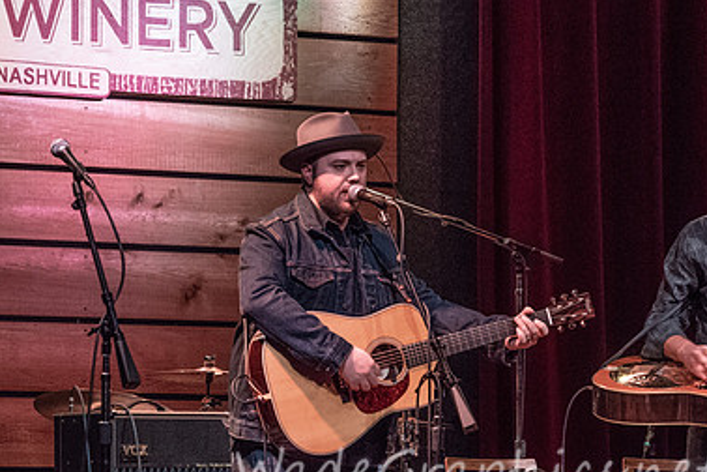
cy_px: 228
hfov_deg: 7.5
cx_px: 466
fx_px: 5361
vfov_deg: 5.0
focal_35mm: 273
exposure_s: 1/125
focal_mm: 178
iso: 6400
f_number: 8
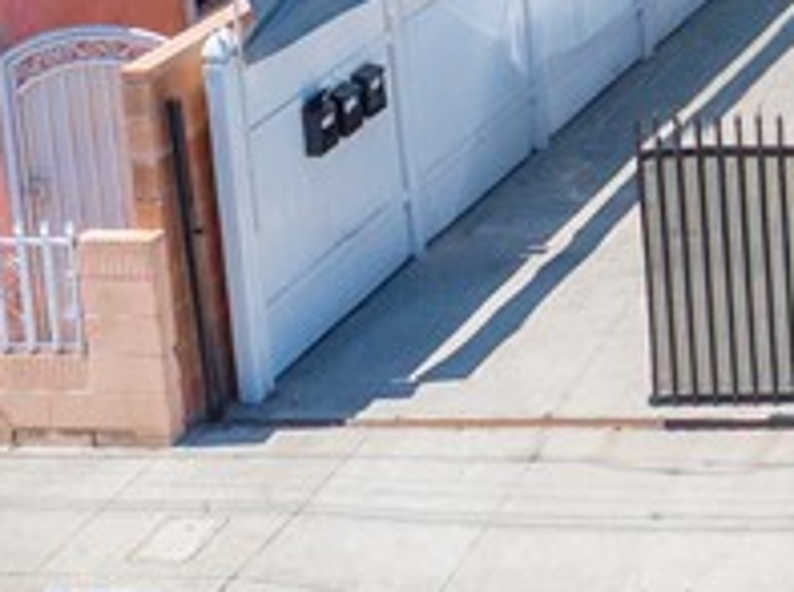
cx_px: 1652
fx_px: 2862
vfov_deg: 11.2
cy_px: -366
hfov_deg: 13.3
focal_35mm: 125
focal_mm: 12.29
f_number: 2.8
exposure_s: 1/2500
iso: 120
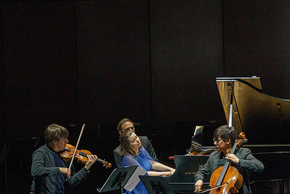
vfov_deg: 4.0
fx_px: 2749
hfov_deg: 6.0
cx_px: 186
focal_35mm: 341
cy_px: 113
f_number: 7.1
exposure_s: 1/250
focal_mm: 187
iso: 4000
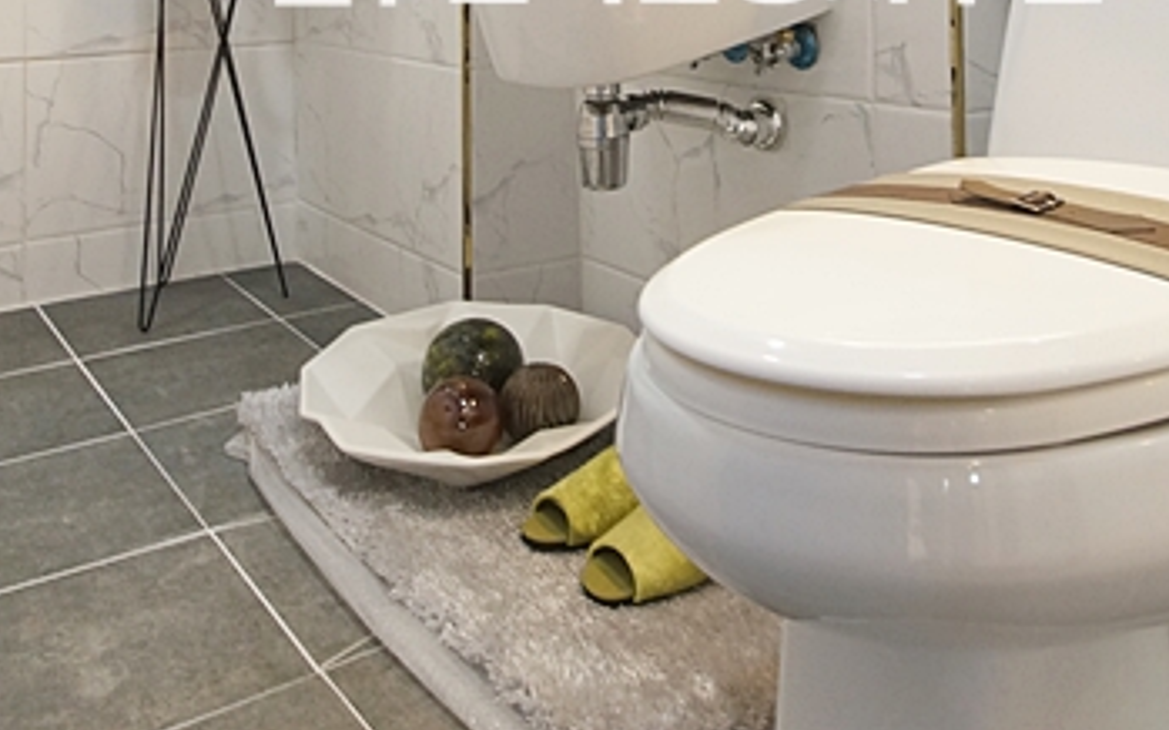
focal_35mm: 35
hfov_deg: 55.0
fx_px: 1115
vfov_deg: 31.7
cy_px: -90
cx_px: 687
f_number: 9
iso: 800
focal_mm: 10
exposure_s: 1/15
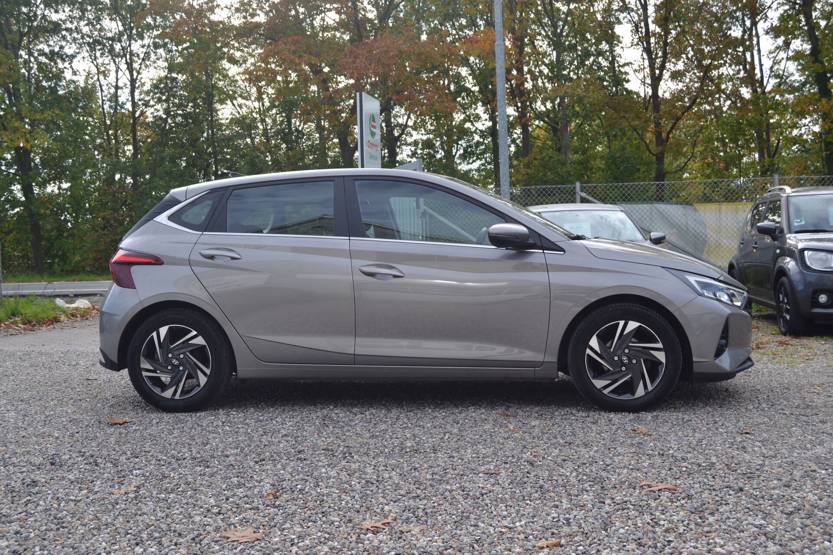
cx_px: 416
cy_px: 278
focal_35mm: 39
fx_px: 902
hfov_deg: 49.6
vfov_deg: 34.2
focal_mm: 26
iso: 100
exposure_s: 1/200
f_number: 7.1
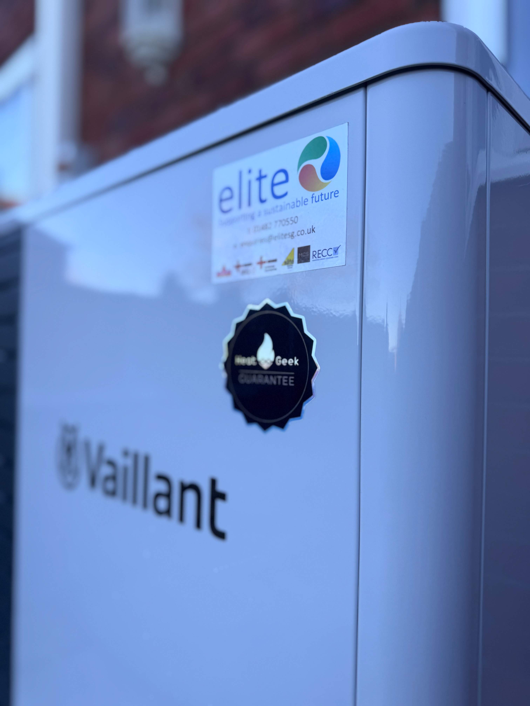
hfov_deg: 56.8
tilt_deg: +1.2
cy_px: 353
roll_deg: -1.8
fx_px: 490
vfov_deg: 71.6
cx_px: 265
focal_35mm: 24
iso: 80
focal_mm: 6.76
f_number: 1.78
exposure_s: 1/707
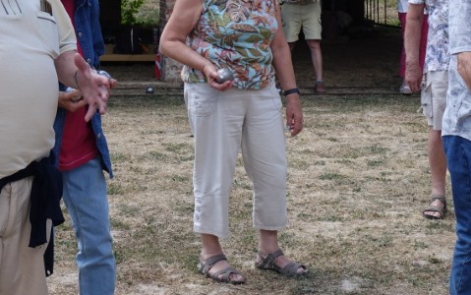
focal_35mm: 98
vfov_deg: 13.4
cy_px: 127
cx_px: 346
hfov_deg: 21.0
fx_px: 1259
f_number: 4
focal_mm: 14.84
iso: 100
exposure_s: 1/250
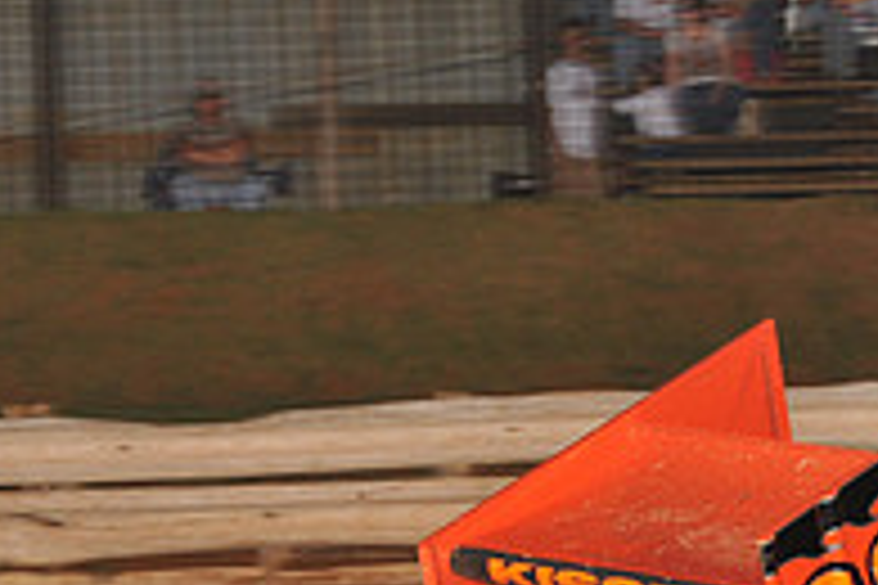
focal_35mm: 298
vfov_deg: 4.6
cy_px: 792
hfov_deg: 6.9
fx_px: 7267
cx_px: 671
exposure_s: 1/320
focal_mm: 100
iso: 1000
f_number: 6.3
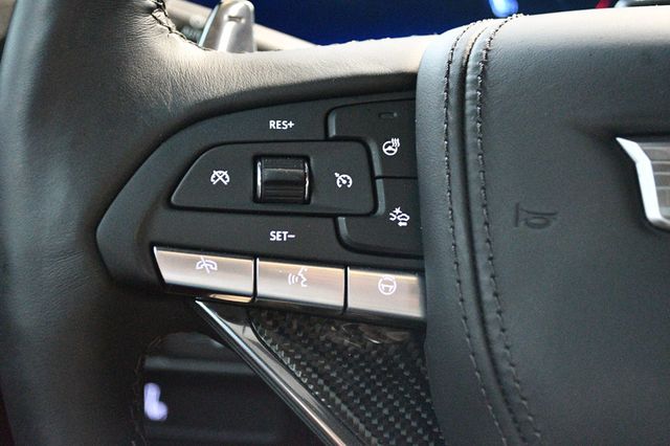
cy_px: 223
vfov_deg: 23.8
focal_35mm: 57
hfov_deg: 35.1
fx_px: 1060
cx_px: 335
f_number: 5
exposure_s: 1/20
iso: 12800
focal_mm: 38
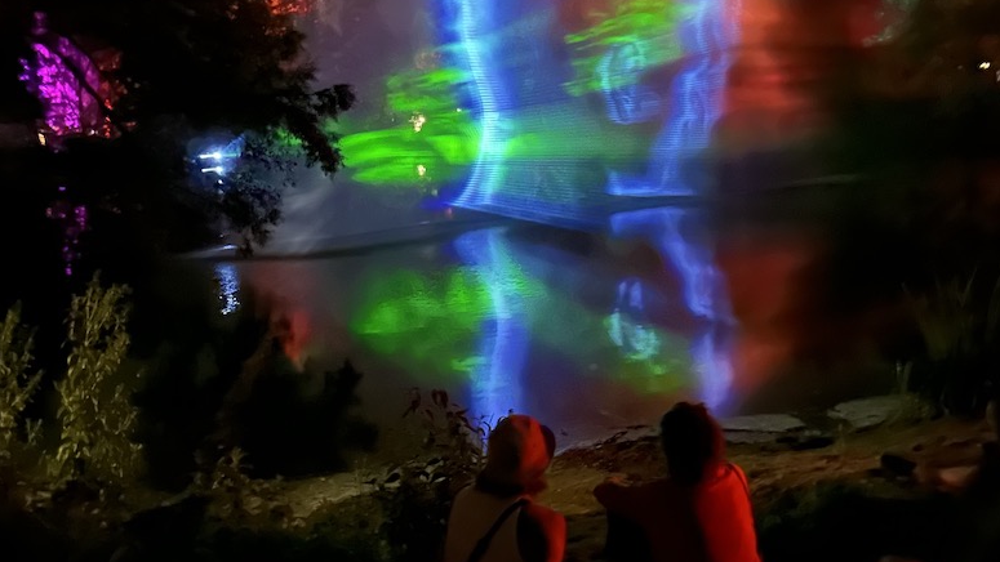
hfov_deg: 69.9
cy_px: 204
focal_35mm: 27
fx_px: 716
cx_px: 492
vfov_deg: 42.5
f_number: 1.78
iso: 6400
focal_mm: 6.86
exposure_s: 1/5
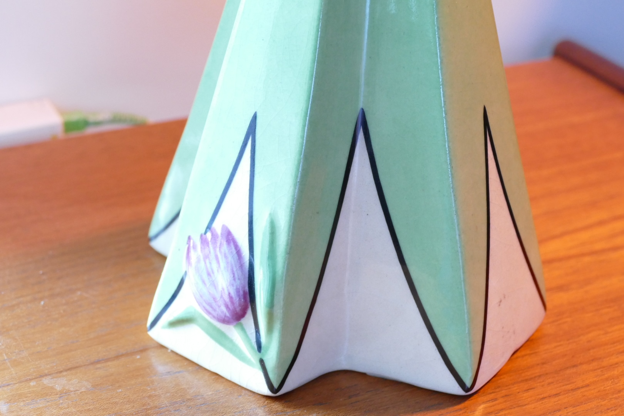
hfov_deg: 30.5
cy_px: 208
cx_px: 312
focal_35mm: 66
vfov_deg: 20.6
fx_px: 1144
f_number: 3.6
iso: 1600
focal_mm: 24
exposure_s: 1/10
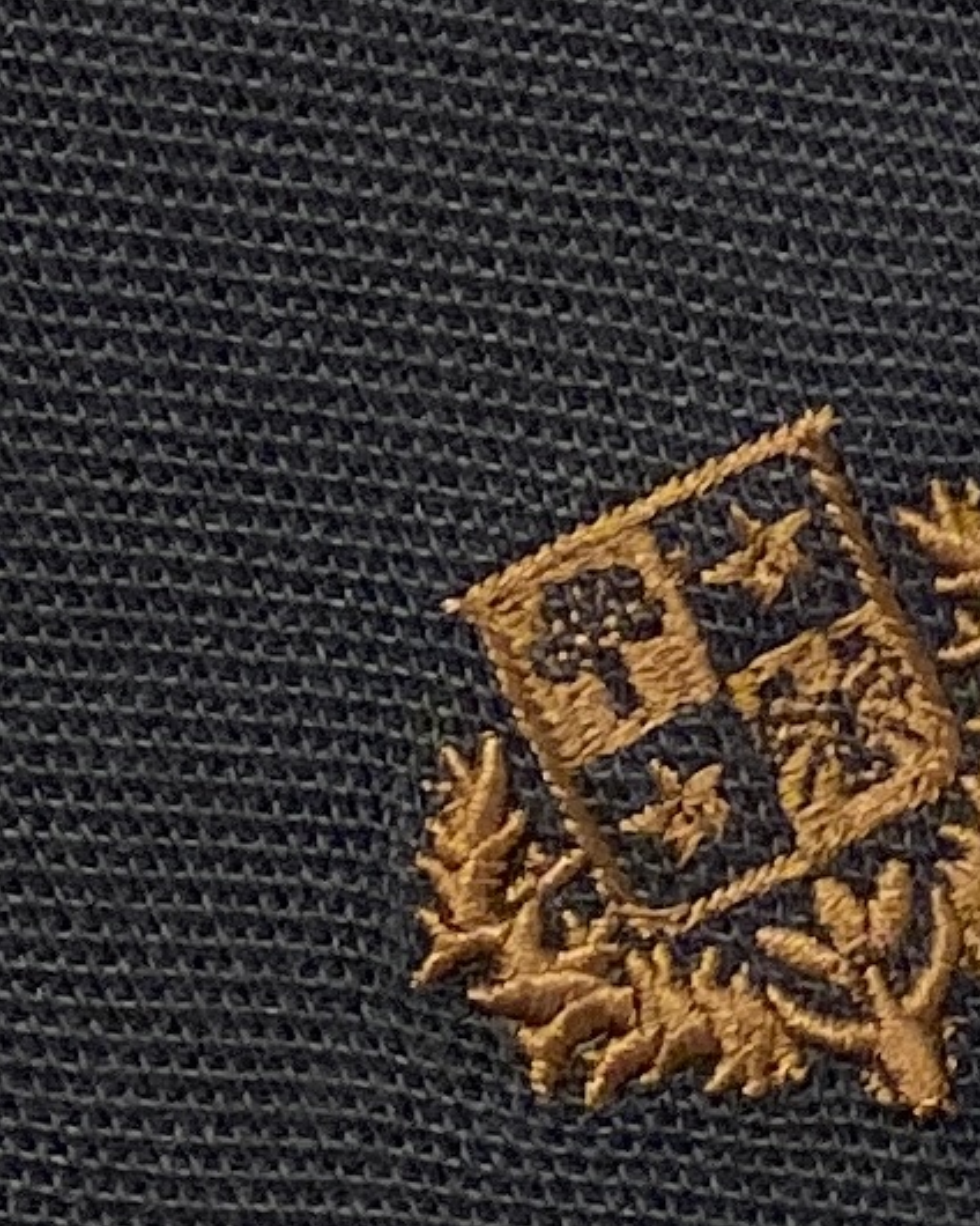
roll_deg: +23.9
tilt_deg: -7.7
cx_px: 698
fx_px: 1704
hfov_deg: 31.7
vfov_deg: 38.6
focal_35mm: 47
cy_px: 908
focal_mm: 4.25
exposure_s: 1/121
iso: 125
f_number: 1.8
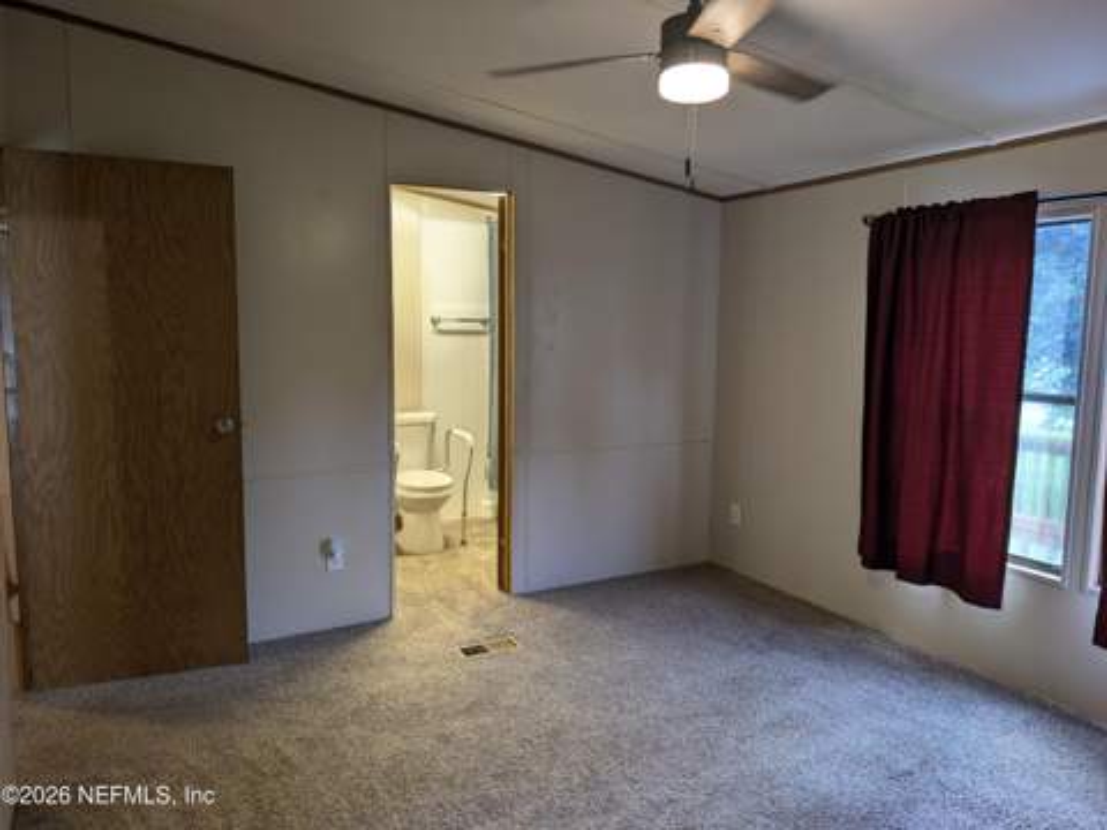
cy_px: 415
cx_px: 554
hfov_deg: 71.6
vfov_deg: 56.8
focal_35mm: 24
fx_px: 768
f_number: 1.68
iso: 223
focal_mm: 6.9
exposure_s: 1/120
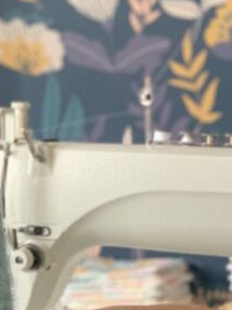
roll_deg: -0.8
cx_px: 149
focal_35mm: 192
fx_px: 1714
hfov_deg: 7.7
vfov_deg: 10.3
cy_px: 170
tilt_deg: -0.9
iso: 400
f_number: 2.4
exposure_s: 1/53
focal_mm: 6
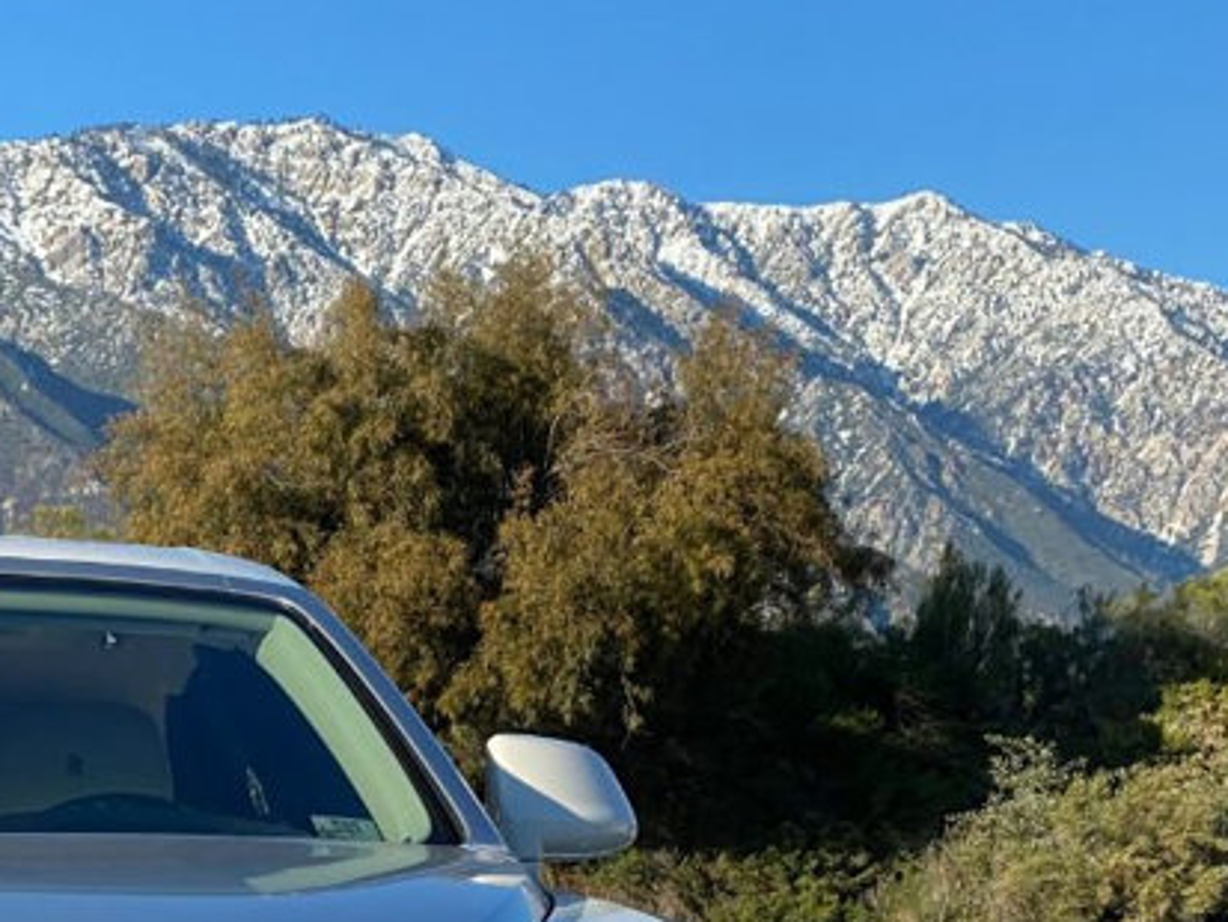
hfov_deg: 14.9
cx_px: -146
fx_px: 4578
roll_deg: -2.5
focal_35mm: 129
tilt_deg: +1.0
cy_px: 1059
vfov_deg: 11.3
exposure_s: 1/1115
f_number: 2
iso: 20
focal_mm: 6
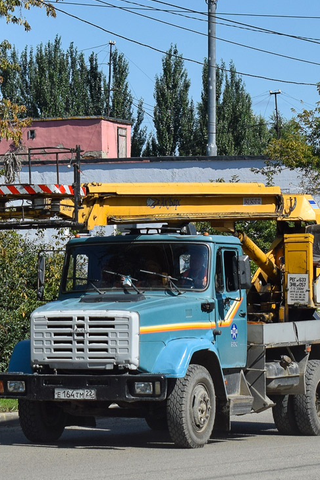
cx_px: 147
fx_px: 1811
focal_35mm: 136
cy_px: 247
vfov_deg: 15.1
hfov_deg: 10.1
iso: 200
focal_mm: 55
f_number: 6.3
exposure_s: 1/1250
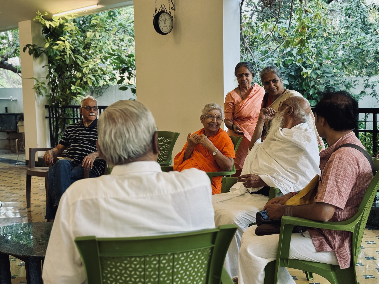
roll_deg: +1.8
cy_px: 142
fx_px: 526
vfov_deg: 30.3
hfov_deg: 39.7
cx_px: 190
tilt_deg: -5.5
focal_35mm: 48
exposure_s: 1/50
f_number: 1.78
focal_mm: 6.86
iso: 125
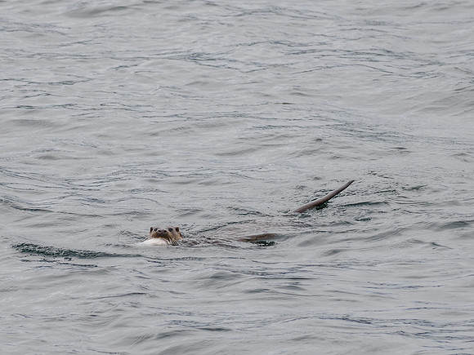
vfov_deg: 1.3
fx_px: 15803
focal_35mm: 1154
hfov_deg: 1.7
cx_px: 189
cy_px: 196
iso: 250
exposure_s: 1/1000
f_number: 4
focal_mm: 300
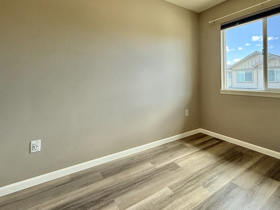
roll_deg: +0.7
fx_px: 162
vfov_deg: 65.0
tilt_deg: +1.7
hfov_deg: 78.0
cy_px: 78
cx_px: 195
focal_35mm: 20
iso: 64
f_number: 2.2
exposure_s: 1/135
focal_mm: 2.22
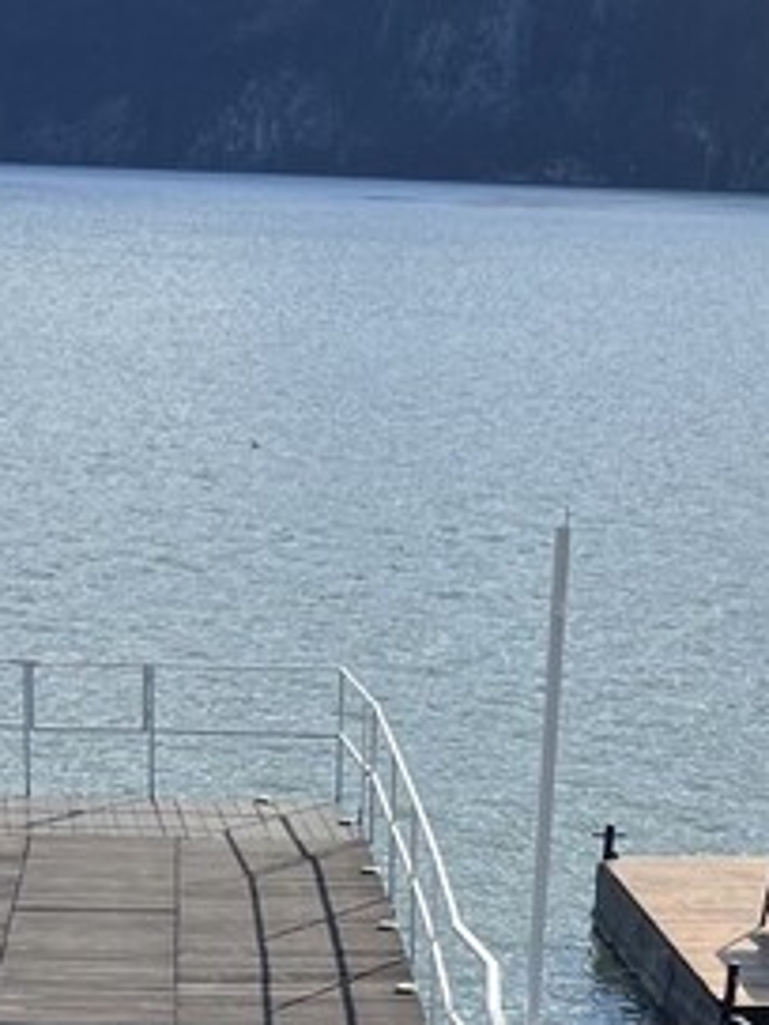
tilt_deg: -25.6
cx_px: 328
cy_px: 1538
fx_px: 2903
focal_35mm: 98
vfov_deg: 17.9
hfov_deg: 15.1
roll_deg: -1.9
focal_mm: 5.7
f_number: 1.5
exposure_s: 1/3077
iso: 50
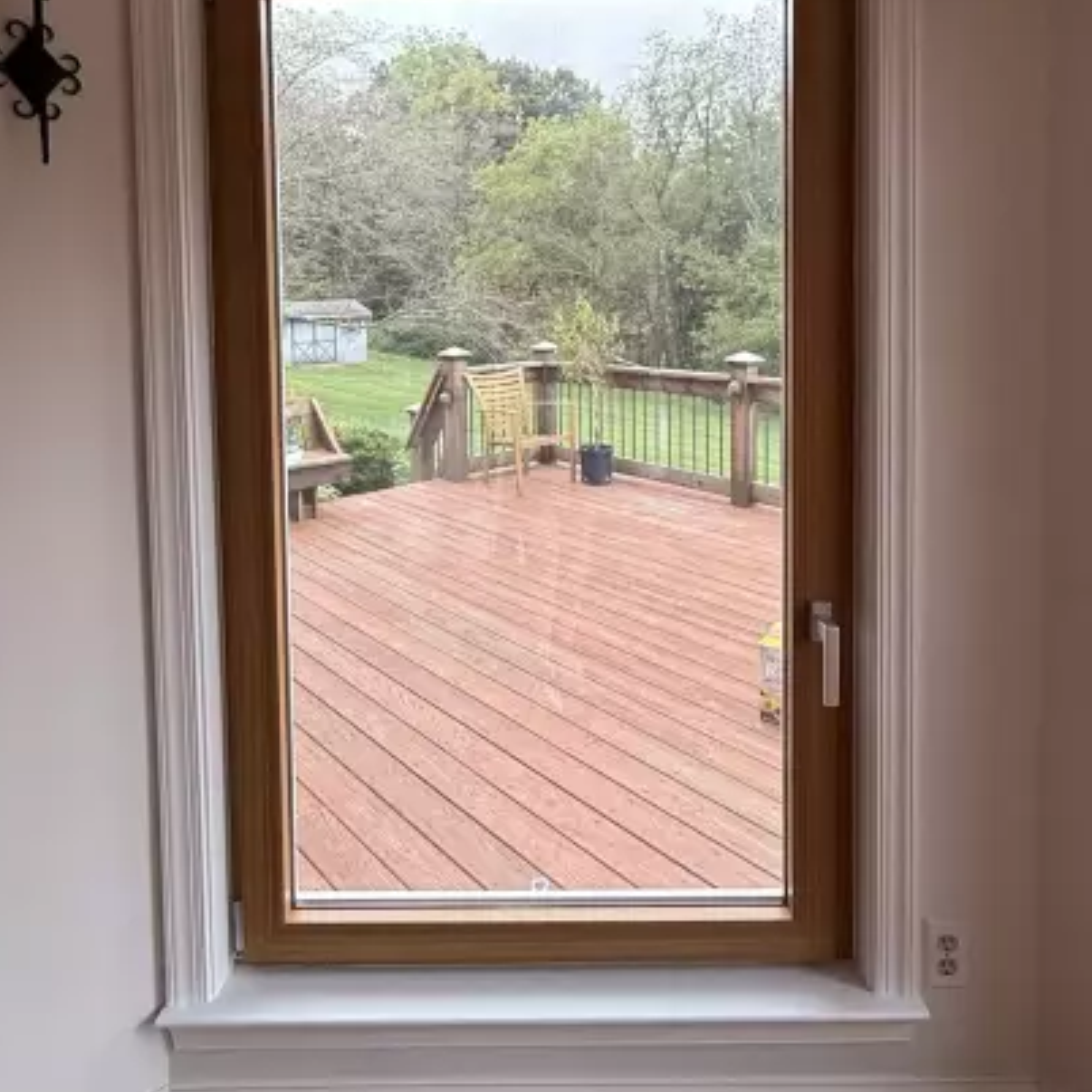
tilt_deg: -2.1
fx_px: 821
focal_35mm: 23
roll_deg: +0.2
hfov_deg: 67.3
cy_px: 333
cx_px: 551
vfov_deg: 64.8
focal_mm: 2.22
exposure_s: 1/99
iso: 160
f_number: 2.2
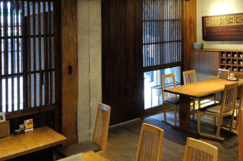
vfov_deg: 33.8
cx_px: 221
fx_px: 263
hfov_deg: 44.9
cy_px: 57
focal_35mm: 39
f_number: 6.3
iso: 640
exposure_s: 1/15
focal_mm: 10
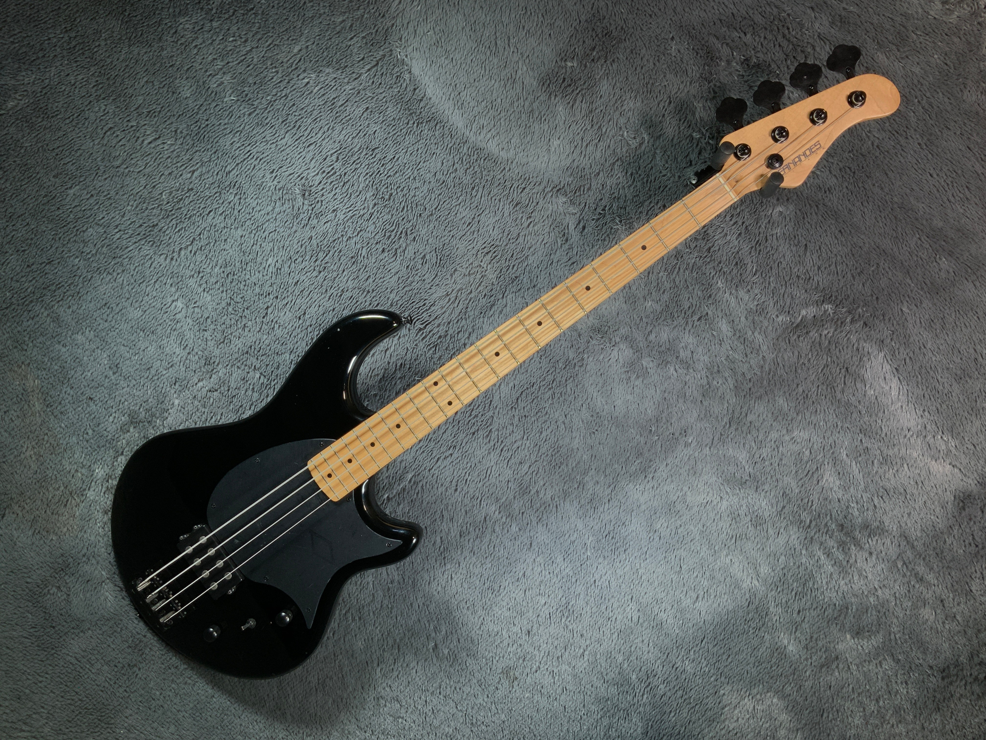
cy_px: 370
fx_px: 826
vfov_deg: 48.2
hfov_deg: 61.7
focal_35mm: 29
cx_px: 493
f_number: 1.8
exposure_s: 1/104
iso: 25
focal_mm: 3
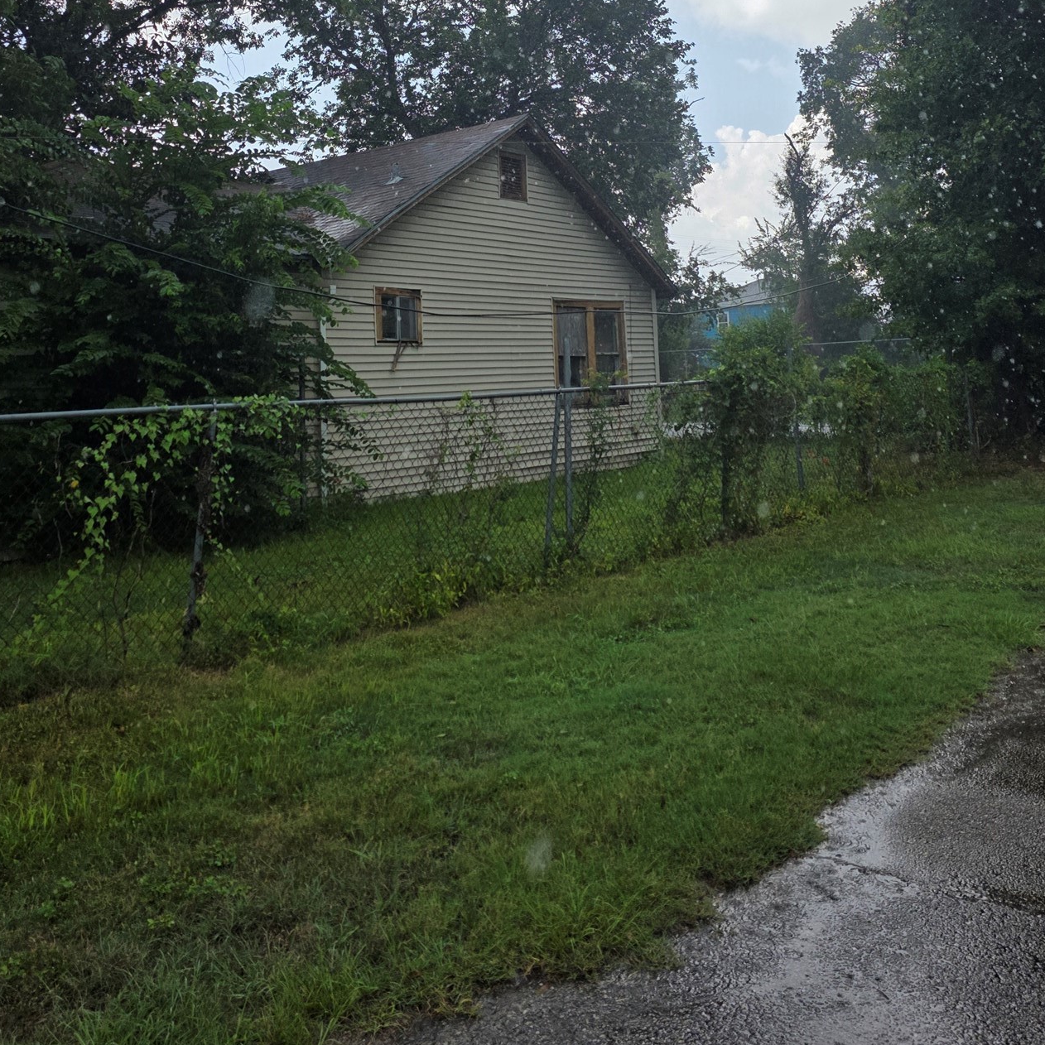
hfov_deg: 49.7
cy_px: 247
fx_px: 1127
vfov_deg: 47.7
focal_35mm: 33
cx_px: 561
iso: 80
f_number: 1.7
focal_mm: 6.3
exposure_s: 1/2993
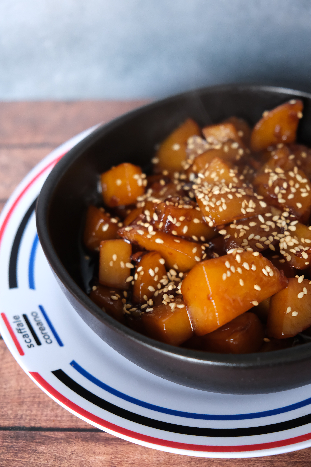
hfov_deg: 25.1
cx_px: 156
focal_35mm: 54
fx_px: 700
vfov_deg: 36.9
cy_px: 234
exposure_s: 1/15
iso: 3200
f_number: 3.6
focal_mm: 35.8
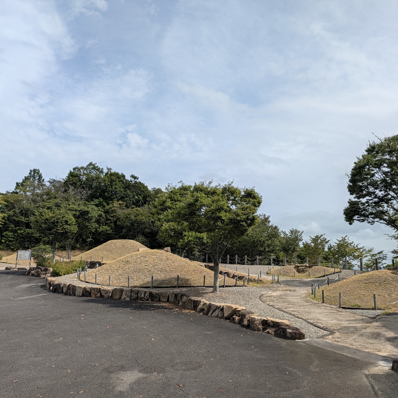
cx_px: 241
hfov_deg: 55.2
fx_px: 377
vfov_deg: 55.6
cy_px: 203
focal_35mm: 29
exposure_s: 1/2146
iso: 24
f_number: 1.68
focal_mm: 6.9
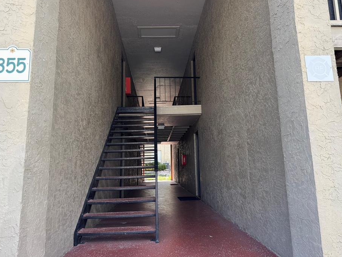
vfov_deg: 51.3
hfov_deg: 65.3
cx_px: 169
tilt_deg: +11.1
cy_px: 115
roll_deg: +1.6
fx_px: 267
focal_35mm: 27
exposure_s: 1/604
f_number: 1.78
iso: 80
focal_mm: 6.76
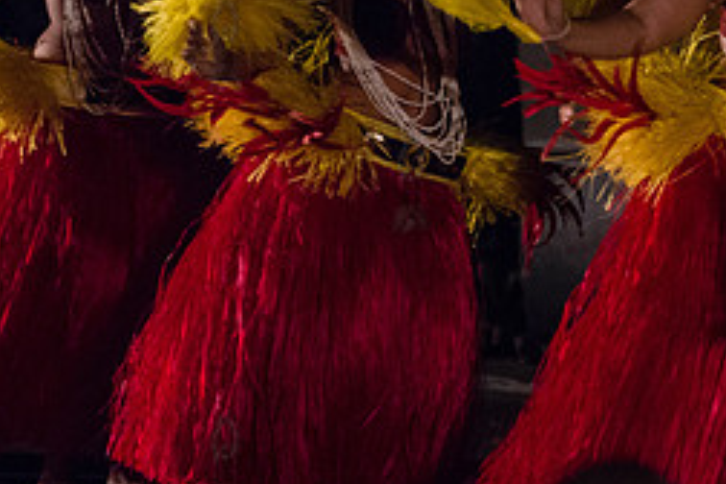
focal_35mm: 461
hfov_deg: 4.5
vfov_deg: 3.0
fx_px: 9296
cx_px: 781
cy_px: 42
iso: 4000
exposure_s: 1/320
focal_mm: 200
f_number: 2.8
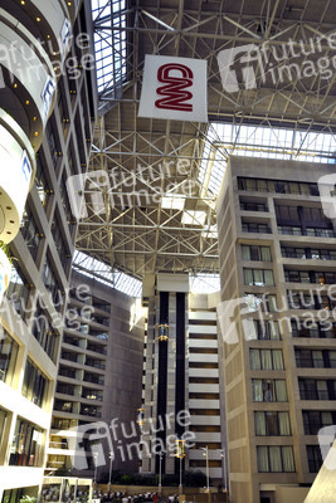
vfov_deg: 67.4
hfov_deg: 48.0
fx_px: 378
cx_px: 168
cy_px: 252
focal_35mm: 27
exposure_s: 1/200
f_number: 7.1
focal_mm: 18
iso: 1000
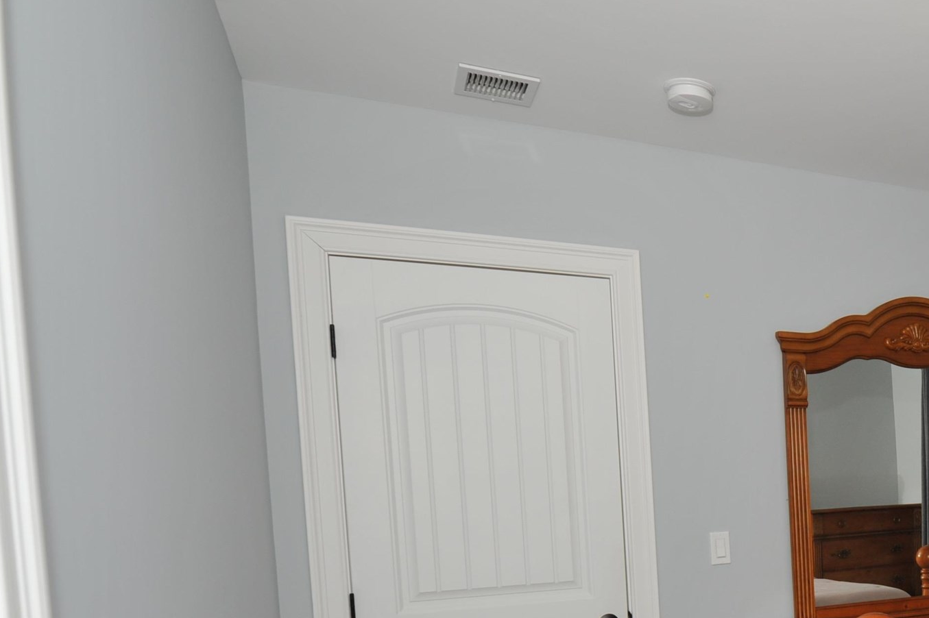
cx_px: 961
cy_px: 545
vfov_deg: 36.6
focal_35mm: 34
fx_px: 877
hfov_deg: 45.5
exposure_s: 1/125
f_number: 7.1
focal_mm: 15
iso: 360
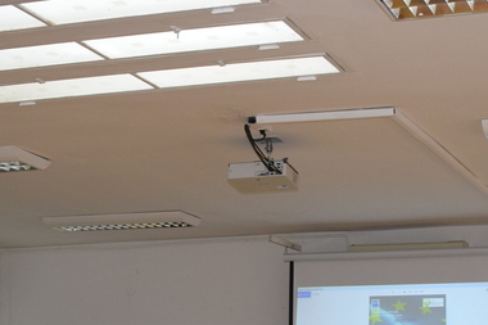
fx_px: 1206
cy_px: 355
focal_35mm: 89
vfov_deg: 15.0
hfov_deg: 22.8
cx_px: 333
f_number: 5
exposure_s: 1/100
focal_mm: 22
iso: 800
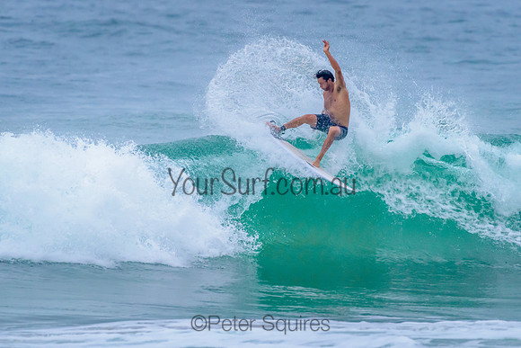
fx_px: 8868
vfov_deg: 2.2
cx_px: 281
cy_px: 164
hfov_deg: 3.4
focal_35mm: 613
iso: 1800
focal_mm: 500
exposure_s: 1/2000
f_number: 5.6
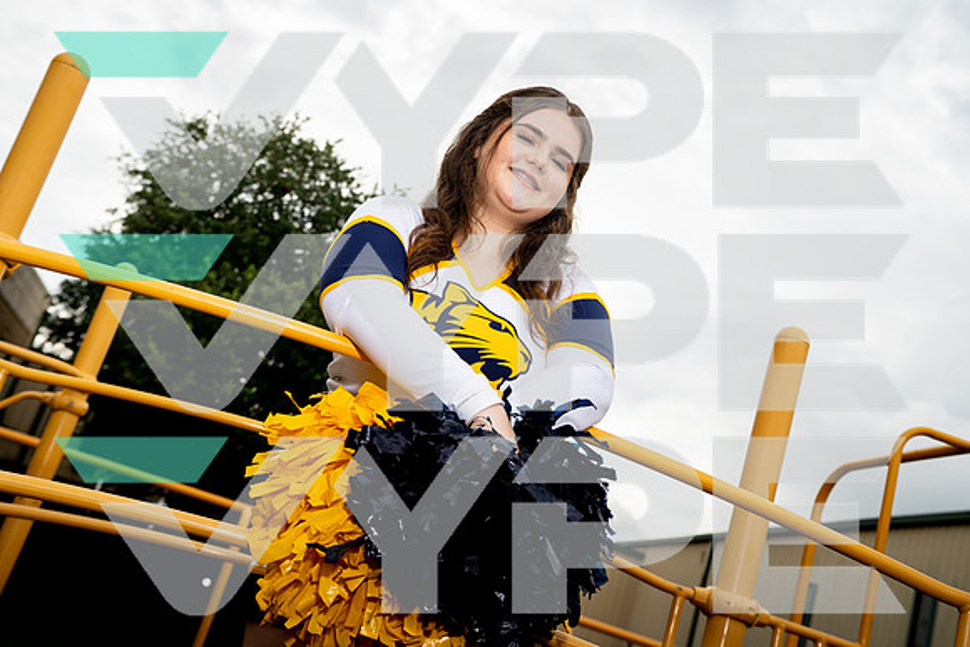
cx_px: 485
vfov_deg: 31.2
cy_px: 324
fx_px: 1159
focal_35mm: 43
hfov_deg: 45.4
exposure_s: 1/250
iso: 100
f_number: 5.6
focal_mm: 43
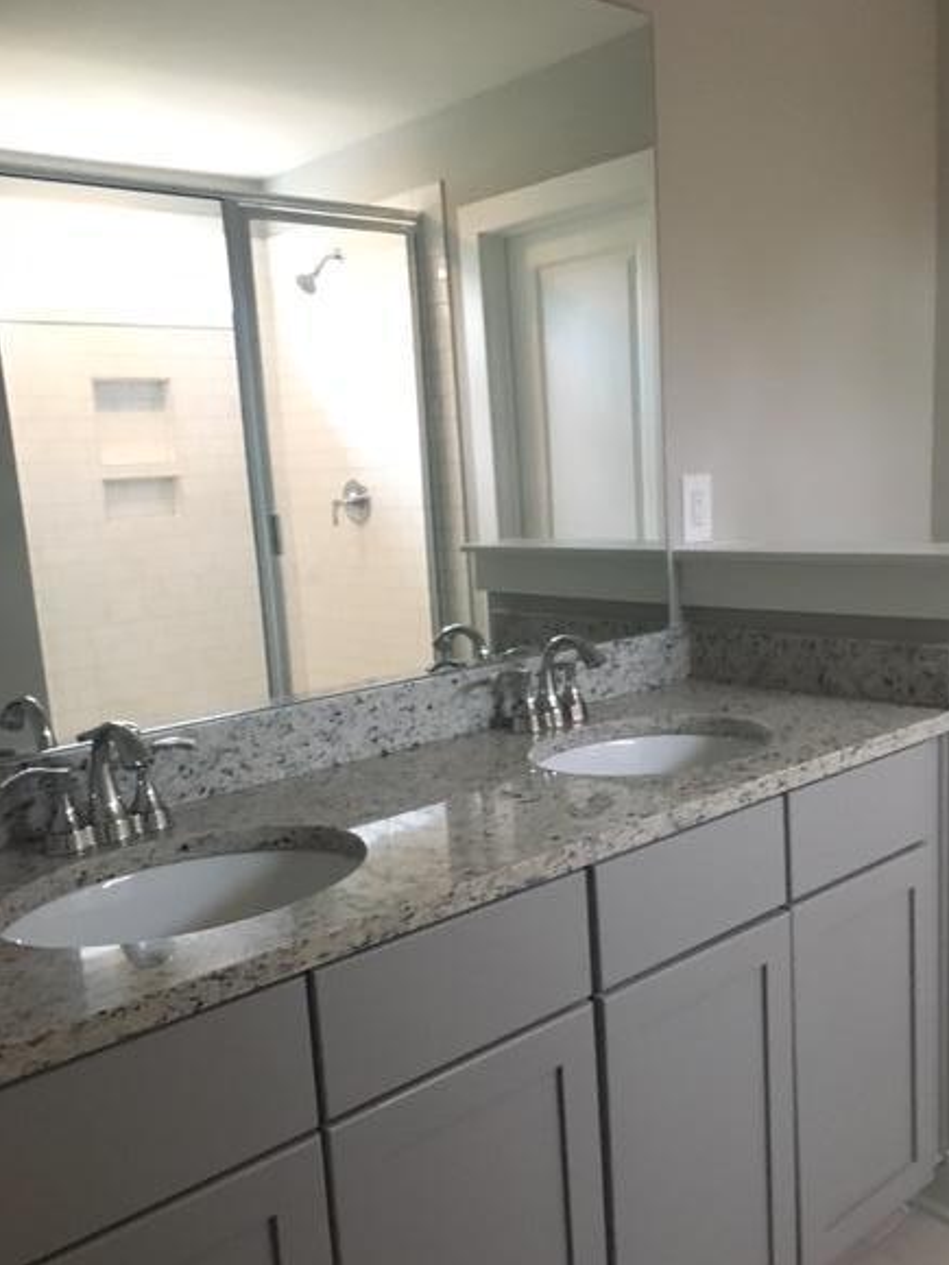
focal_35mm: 32
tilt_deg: -10.4
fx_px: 1170
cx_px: 521
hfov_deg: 44.1
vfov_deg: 56.7
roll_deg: +1.7
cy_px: 691
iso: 320
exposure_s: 1/15
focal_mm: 4.15
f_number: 2.2
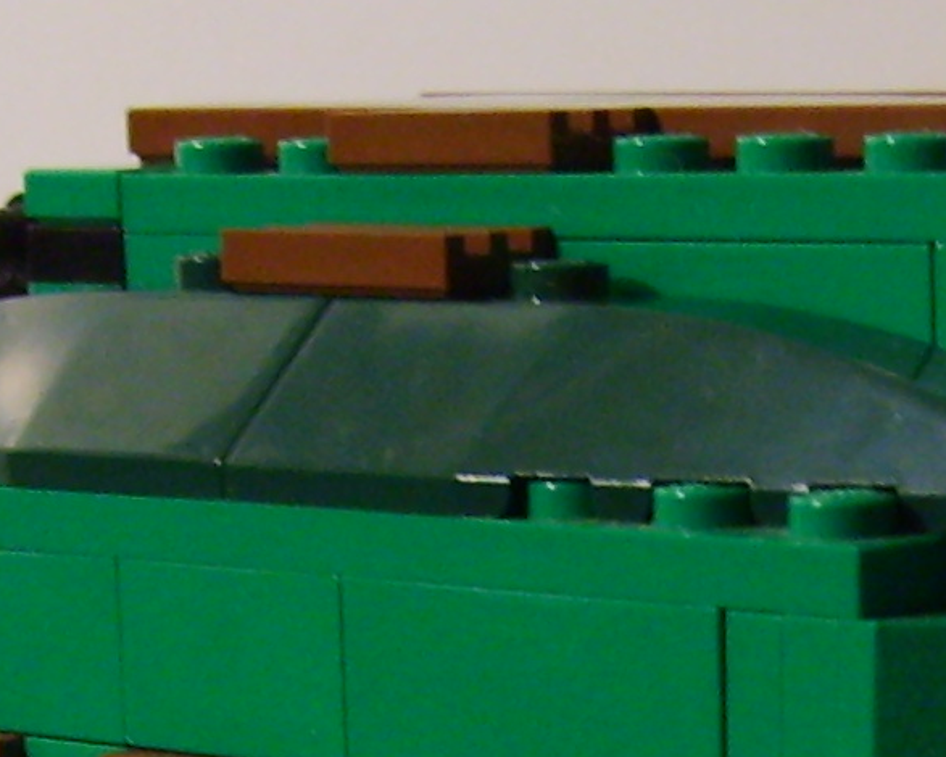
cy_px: 1253
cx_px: 769
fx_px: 4173
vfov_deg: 9.9
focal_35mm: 149
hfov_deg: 12.9
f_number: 2.8
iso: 140
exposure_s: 1/20
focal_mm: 5.8
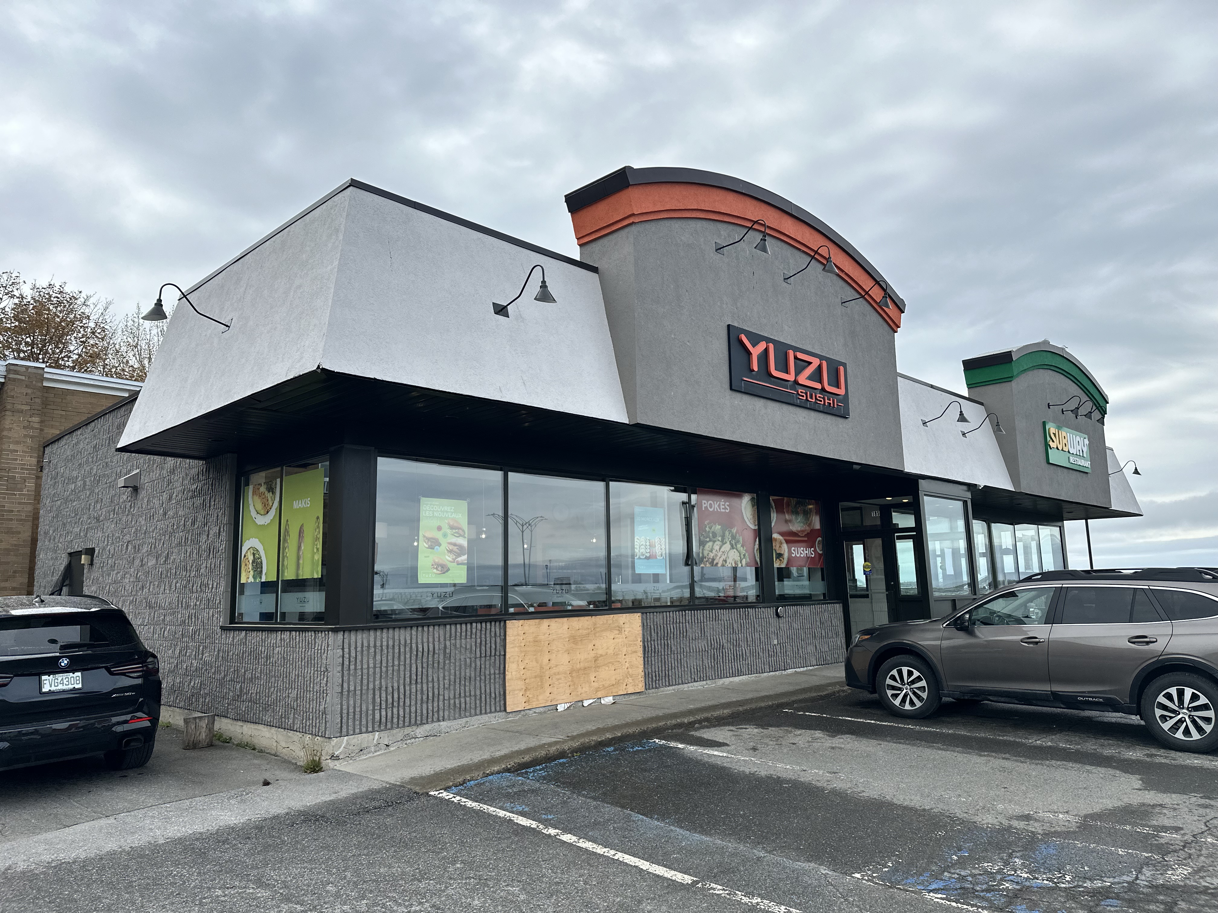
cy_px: 456
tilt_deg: +8.5
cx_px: 609
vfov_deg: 56.8
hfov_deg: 71.6
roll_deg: +2.4
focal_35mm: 24
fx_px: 844
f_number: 1.78
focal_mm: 6.86
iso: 80
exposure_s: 1/5263
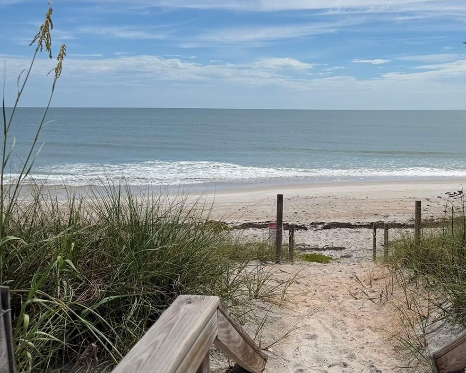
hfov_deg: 46.0
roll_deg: -0.6
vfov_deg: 39.2
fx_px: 524
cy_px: 193
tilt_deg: -8.9
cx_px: 356
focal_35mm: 38
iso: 80
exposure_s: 1/14286
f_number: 1.78
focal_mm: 6.76
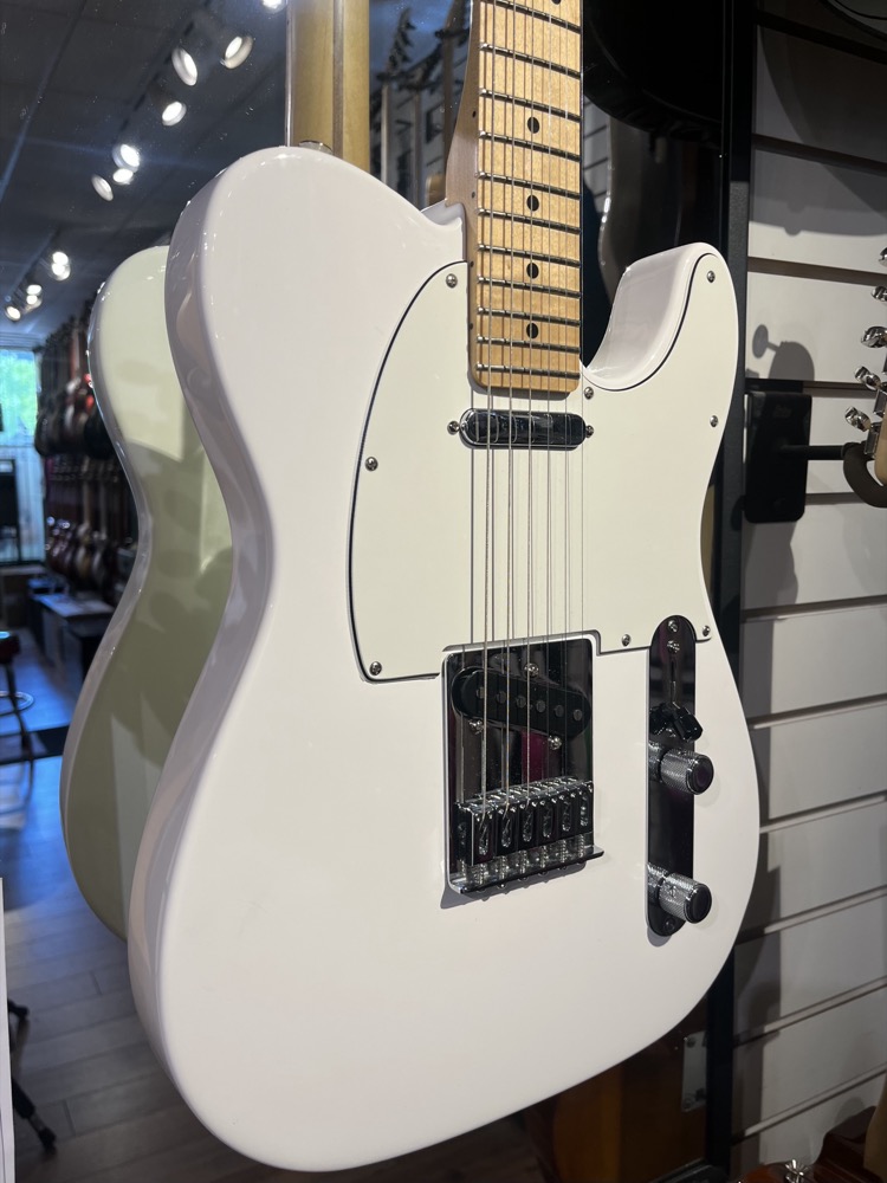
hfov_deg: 53.1
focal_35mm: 26
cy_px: 592
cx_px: 444
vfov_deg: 67.3
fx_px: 888
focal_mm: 5.1
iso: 50
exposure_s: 1/120
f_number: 1.6
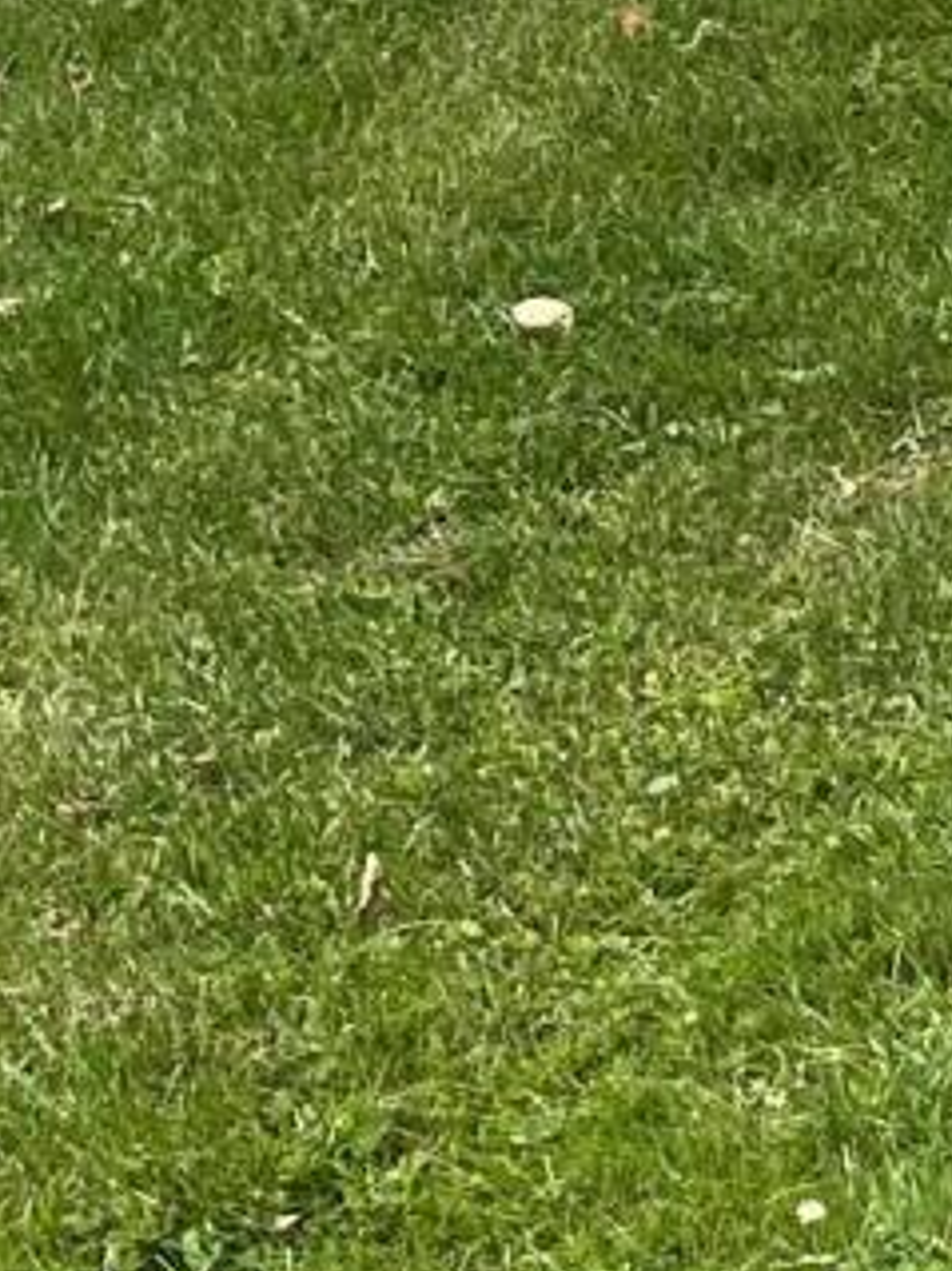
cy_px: 402
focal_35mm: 163
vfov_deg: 12.1
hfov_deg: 7.8
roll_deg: -0.2
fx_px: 5981
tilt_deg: -21.8
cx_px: 2884
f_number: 1.6
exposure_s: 1/787
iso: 50
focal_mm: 5.1
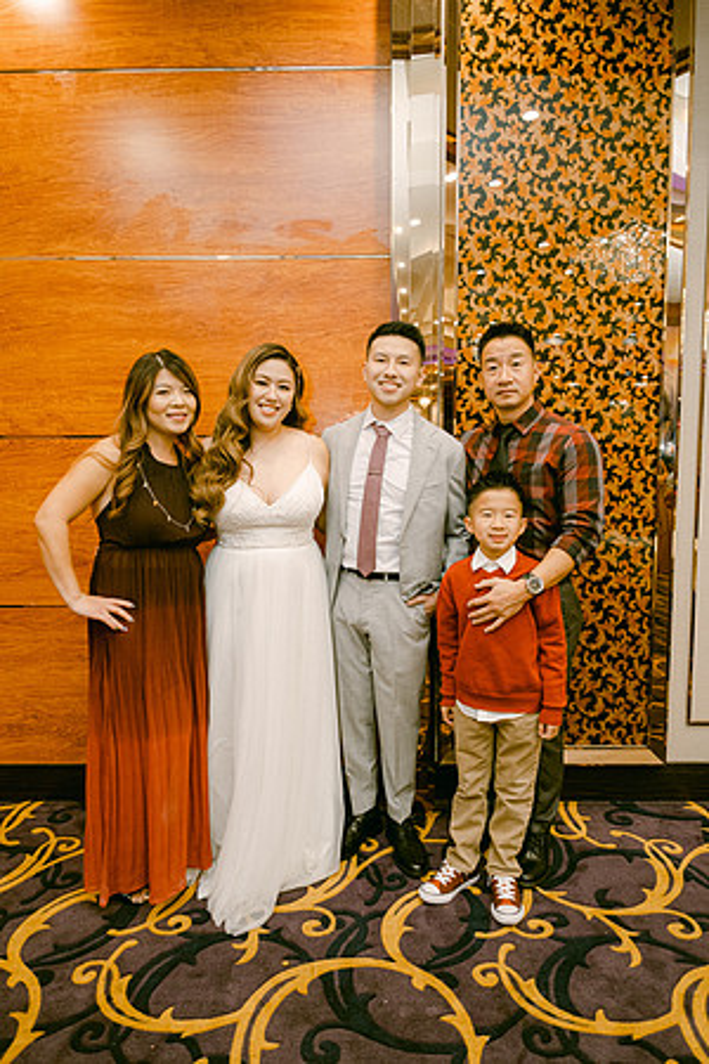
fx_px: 709
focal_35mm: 24
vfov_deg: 73.7
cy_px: 532
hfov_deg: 53.1
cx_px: 354
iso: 800
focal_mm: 16
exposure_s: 1/125
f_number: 2.8
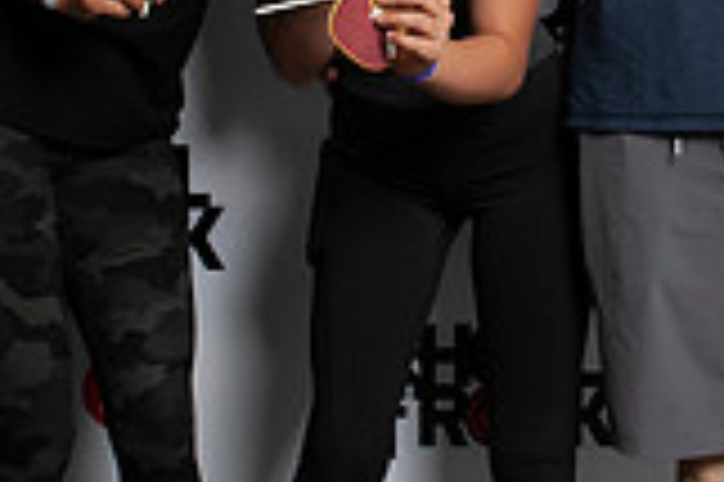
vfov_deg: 10.5
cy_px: 72
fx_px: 2612
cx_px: 441
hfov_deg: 15.8
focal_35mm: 130
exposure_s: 1/200
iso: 100
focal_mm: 24
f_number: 5.6
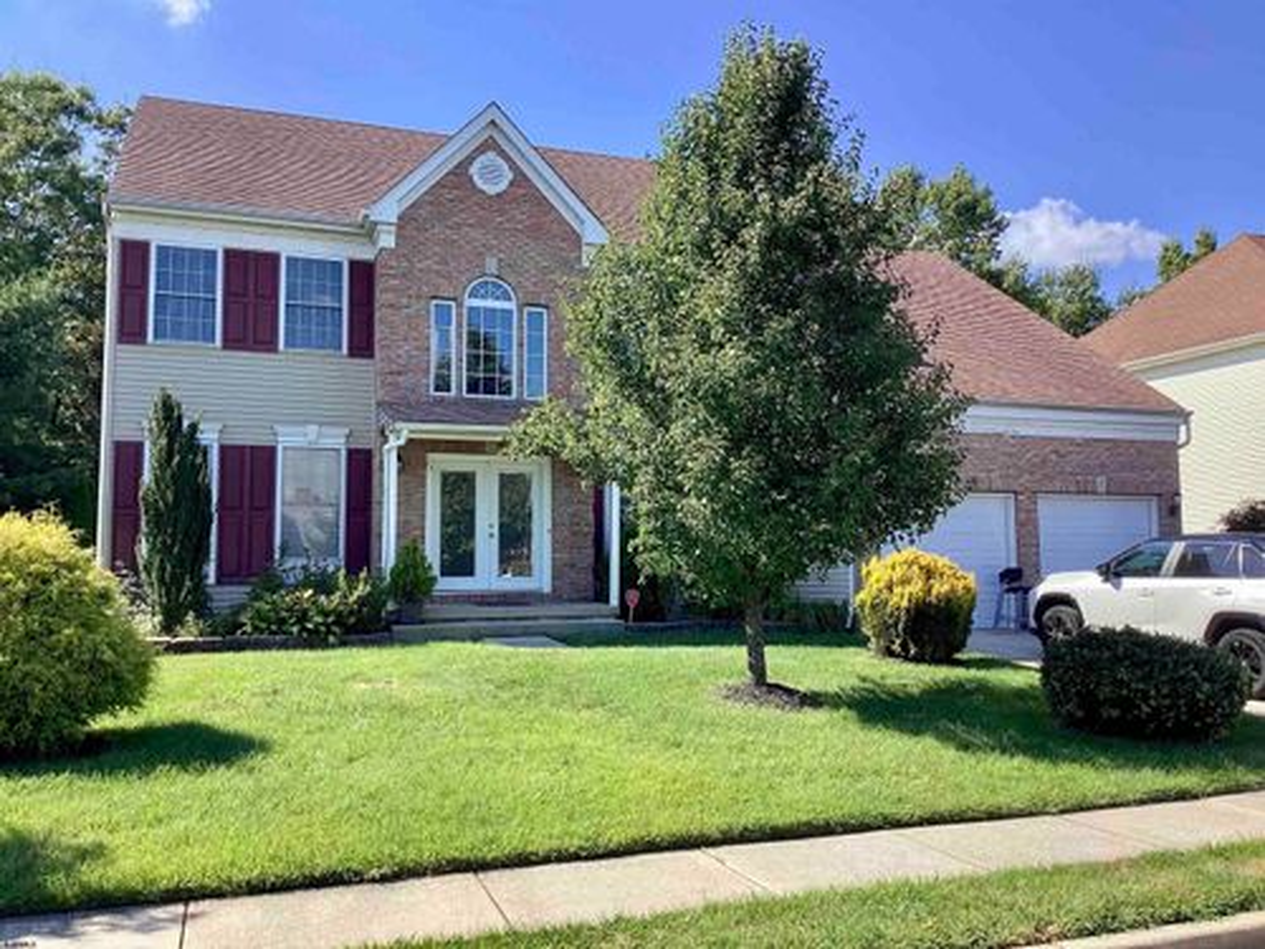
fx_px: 1133
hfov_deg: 58.4
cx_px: 632
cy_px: 474
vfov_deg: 45.4
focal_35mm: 31
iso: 25
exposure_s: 1/491
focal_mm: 3.3
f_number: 2.4
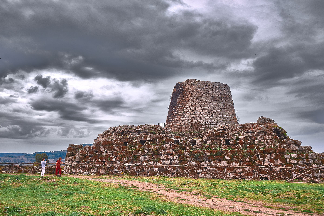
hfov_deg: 54.4
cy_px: 108
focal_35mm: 35
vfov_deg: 37.9
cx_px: 162
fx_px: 315
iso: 250
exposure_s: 1/1000
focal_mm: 23.5
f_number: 8
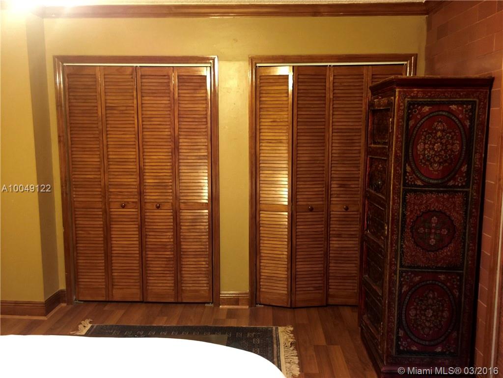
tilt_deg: -7.8
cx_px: 252
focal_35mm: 29
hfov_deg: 61.7
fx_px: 421
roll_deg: -0.6
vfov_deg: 48.2
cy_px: 189
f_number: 2.2
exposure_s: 1/4
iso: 80
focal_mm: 4.15
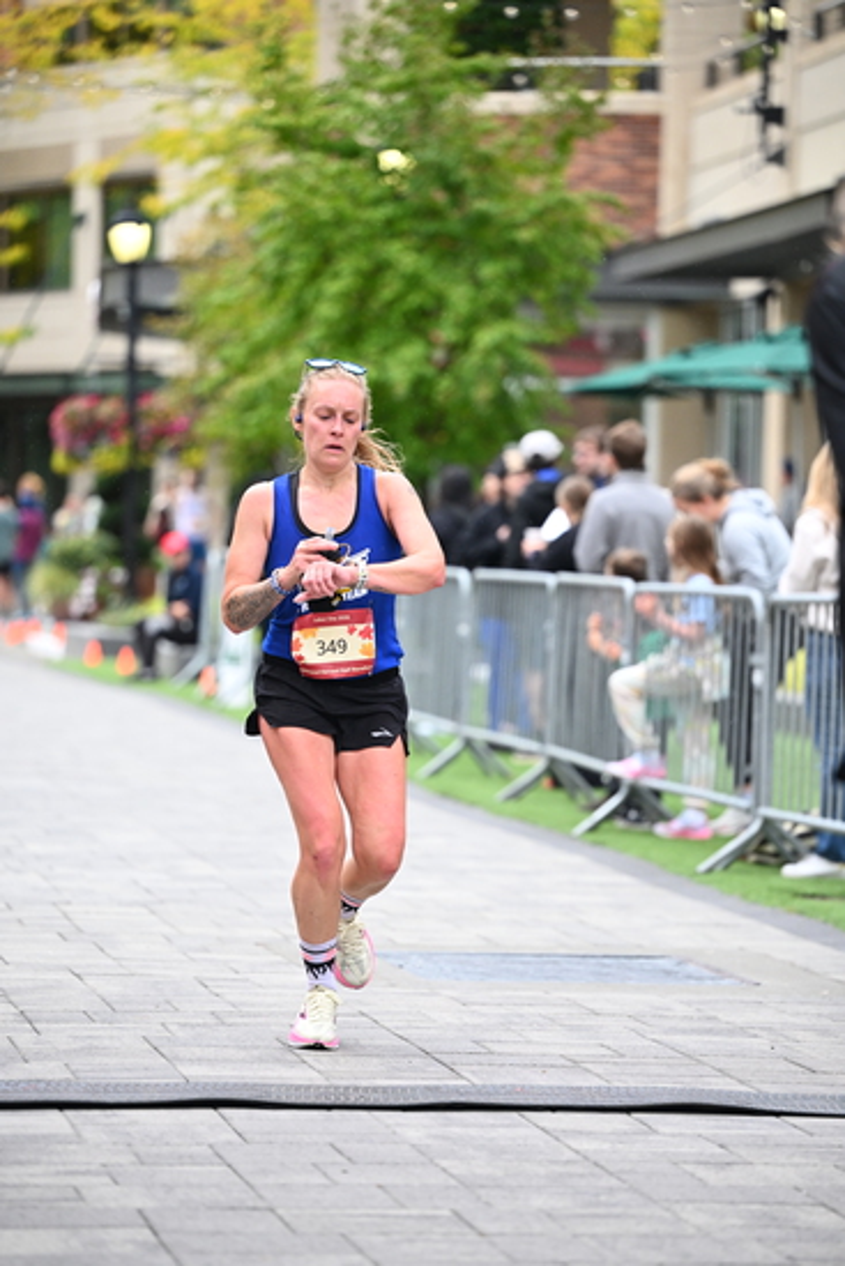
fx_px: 4926
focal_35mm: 140
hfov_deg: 9.8
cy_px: 633
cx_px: 422
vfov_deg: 14.6
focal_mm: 140
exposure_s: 1/1600
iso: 1250
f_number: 2.8
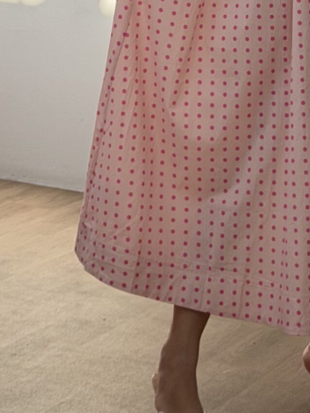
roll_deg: -2.5
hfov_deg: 10.2
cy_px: -79
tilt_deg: -24.4
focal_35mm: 145
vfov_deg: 13.3
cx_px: 272
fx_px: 1730
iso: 100
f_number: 1.78
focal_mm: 6.76
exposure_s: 1/484
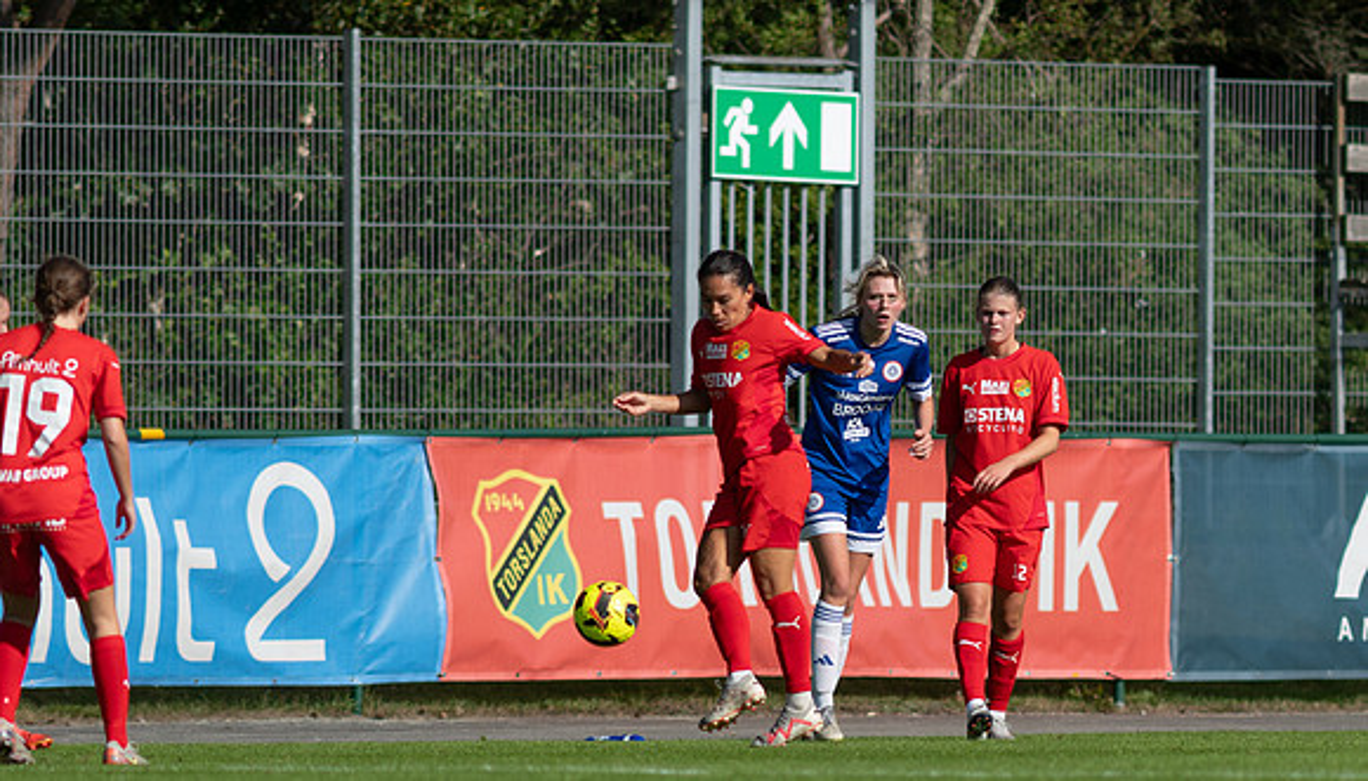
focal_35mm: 723
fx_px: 26326
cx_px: 772
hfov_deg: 3.0
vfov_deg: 1.7
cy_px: 526
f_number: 3.2
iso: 100
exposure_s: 1/3200
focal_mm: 300
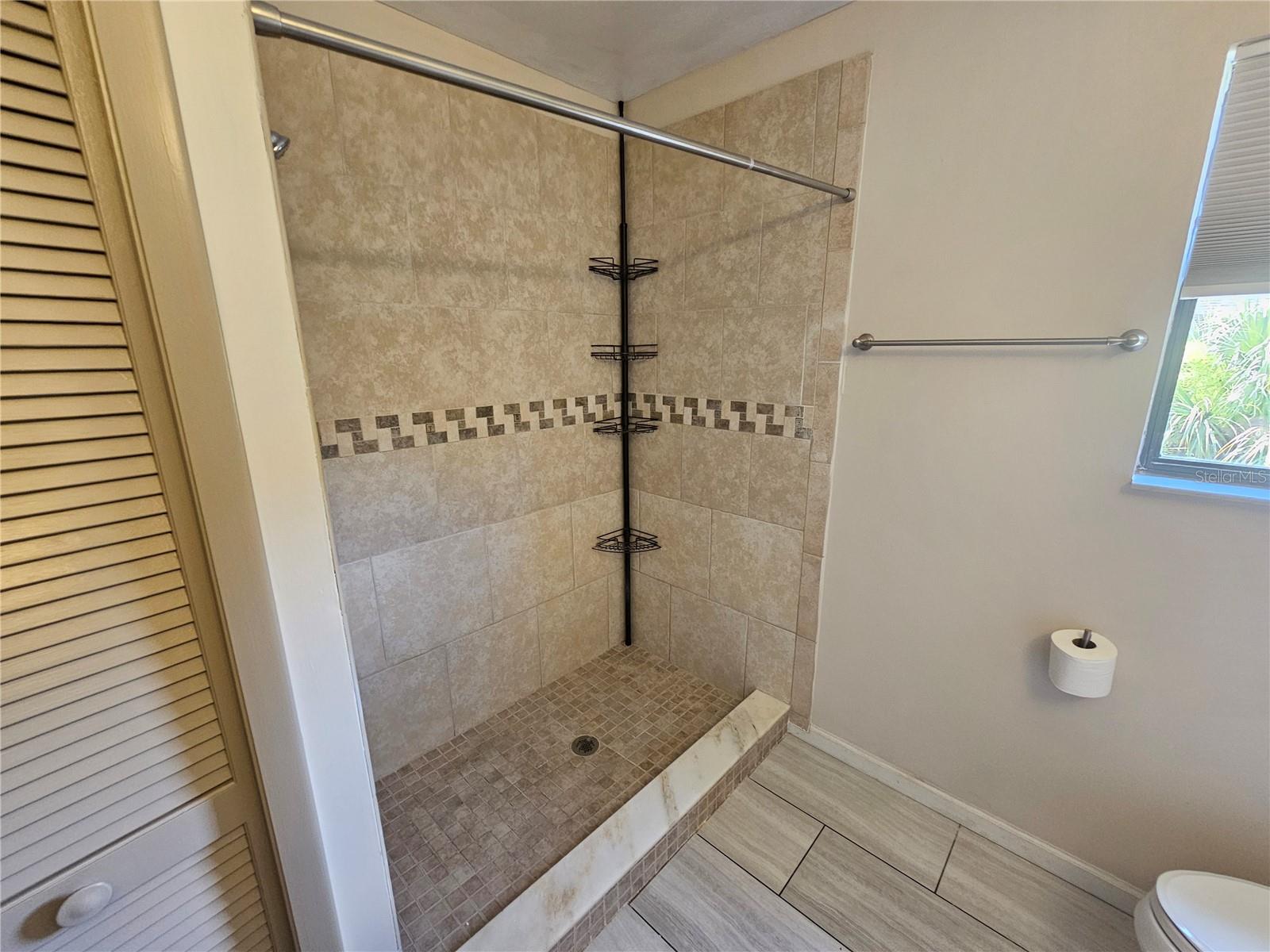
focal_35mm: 13
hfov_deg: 106.2
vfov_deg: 89.9
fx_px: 477
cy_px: 476
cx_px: 635
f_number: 2.2
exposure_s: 1/60
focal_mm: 2.2
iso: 200
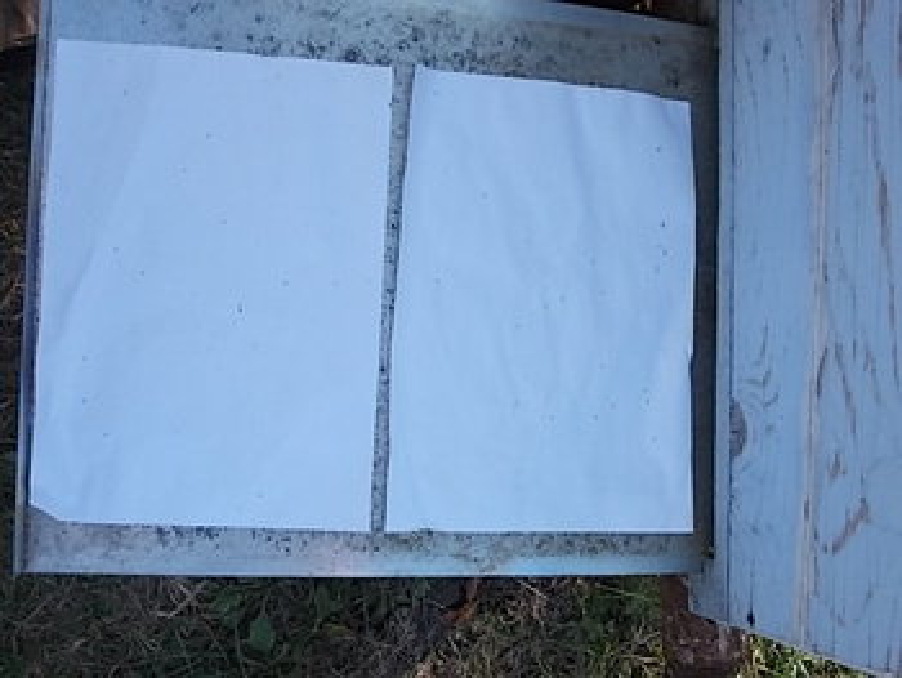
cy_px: 339
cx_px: 451
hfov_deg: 43.8
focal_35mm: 43
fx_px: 1121
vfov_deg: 33.6
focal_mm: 6.1
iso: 80
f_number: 3.3
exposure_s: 1/200
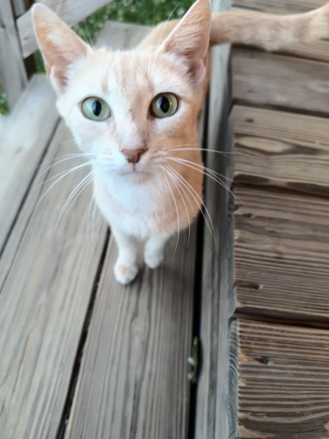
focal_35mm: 24
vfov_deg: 71.6
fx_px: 304
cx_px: 164
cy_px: 220
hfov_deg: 56.8
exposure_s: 1/40
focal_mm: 6.86
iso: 800
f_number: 1.78
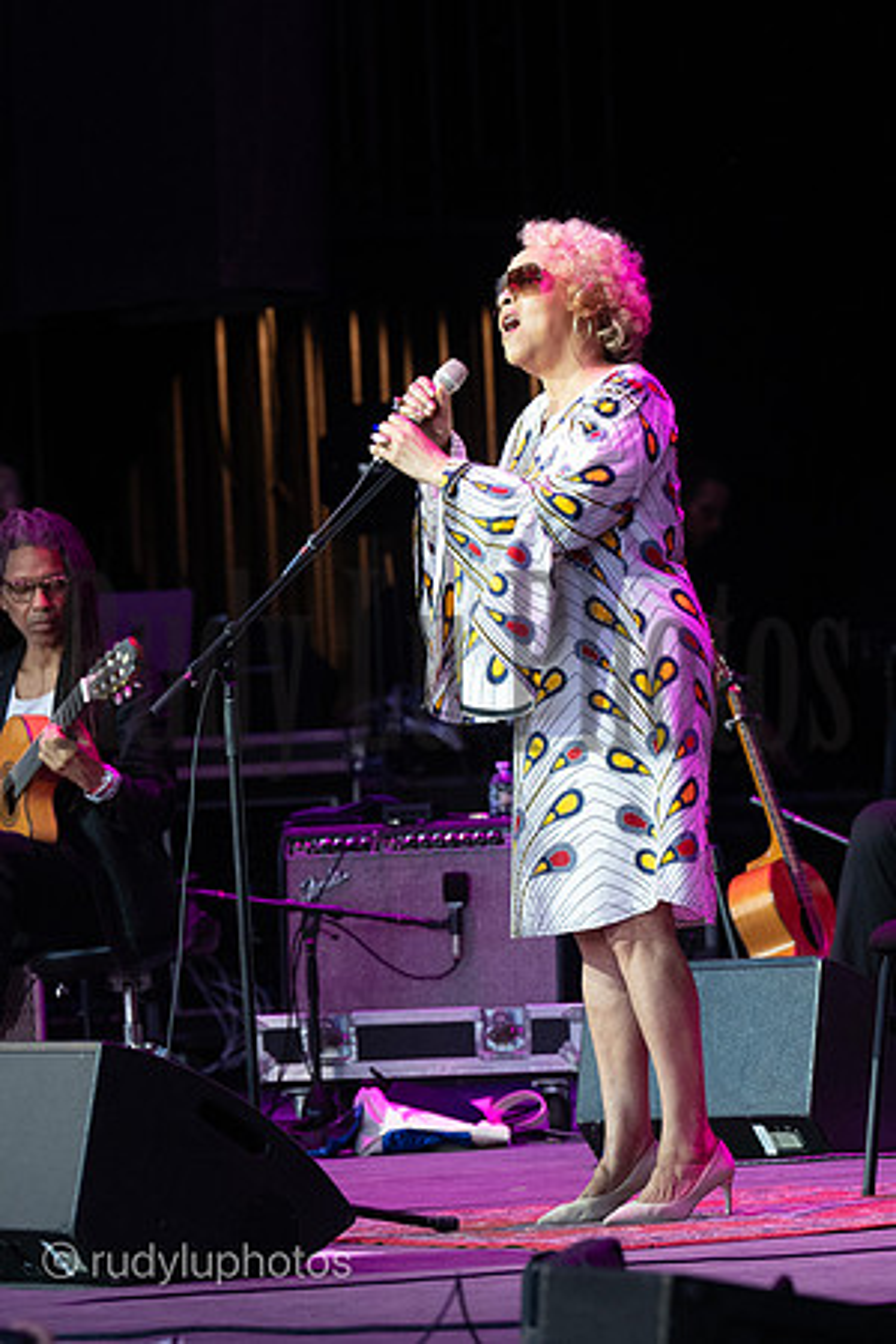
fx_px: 11199
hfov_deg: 4.6
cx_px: 448
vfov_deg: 6.9
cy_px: 672
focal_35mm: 300
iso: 3200
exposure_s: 1/200
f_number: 5.6
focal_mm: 200
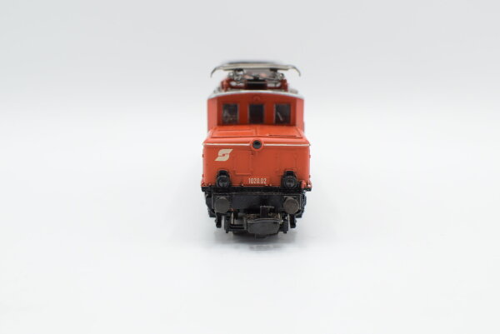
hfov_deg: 37.8
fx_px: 730
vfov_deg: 25.8
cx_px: 250
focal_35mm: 52
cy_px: 167
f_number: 8
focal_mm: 35
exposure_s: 1/200
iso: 400
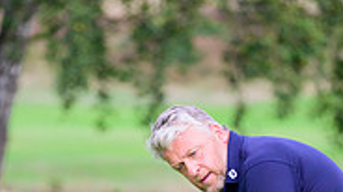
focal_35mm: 872
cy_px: 384
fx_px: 7922
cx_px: 173
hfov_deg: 2.5
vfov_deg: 1.4
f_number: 5.6
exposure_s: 1/1250
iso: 1000
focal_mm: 340
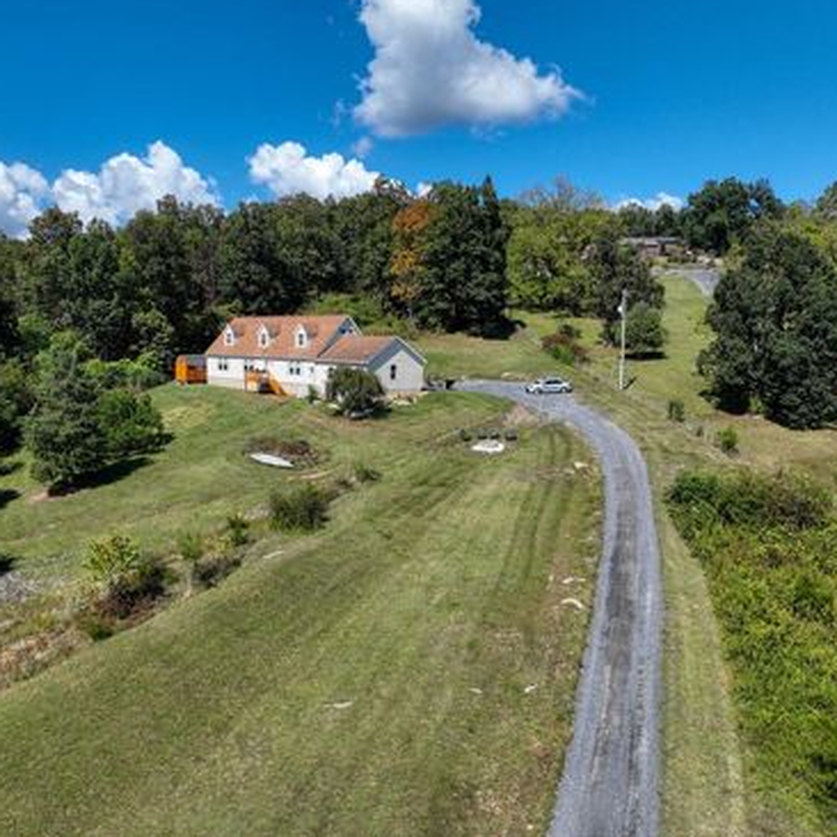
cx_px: 304
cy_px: 417
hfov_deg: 54.9
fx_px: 793
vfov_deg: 55.6
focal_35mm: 29
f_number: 2.8
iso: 100
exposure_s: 1/1600
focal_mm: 12.3
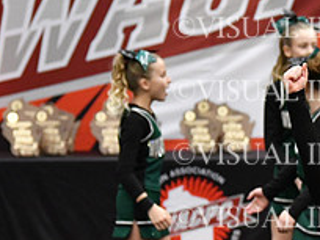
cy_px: 249
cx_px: 400
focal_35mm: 493
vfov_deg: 3.0
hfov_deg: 4.0
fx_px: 4557
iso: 5000
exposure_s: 1/800
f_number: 2.8
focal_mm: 120
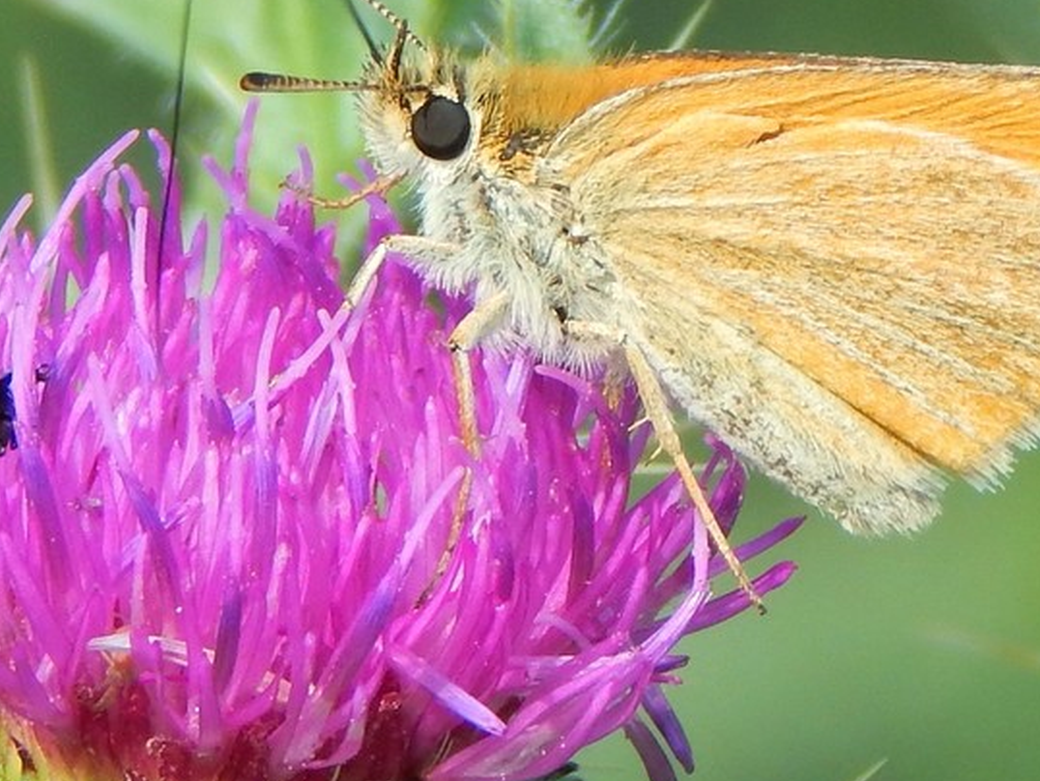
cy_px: 220
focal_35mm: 328
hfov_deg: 6.0
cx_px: 732
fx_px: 9859
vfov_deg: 4.5
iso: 125
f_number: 5.4
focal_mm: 37.1
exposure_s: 1/400
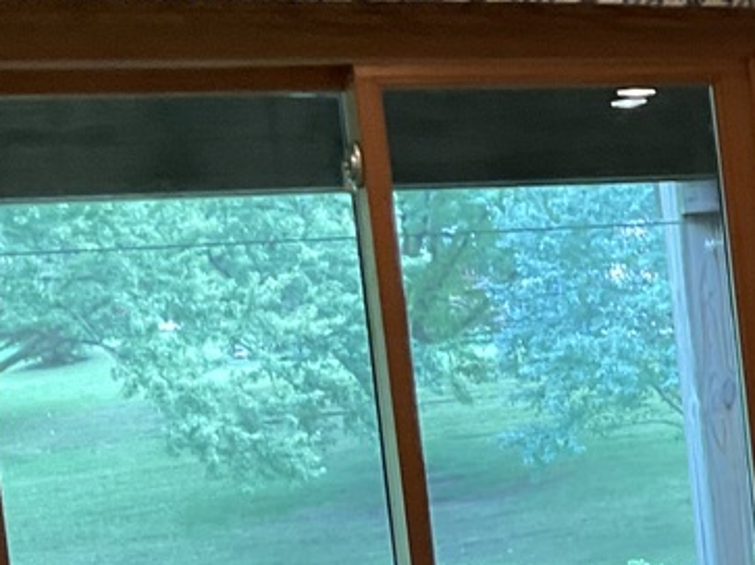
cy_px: 496
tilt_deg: -3.6
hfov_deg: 15.1
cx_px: 1317
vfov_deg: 12.8
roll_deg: +4.7
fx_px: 2507
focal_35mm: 115
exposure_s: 1/60
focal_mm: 3
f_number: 1.8
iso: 125
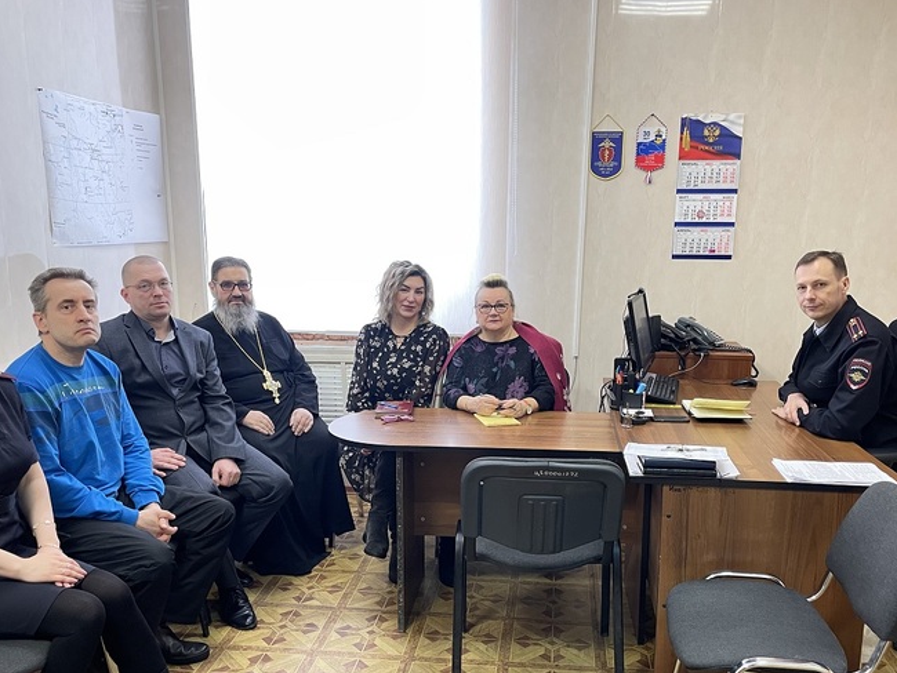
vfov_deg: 44.0
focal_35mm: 32
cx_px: 477
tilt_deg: -11.9
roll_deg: -0.1
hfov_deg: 56.8
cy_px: 405
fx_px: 830
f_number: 1.6
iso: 160
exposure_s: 1/50
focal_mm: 4.2
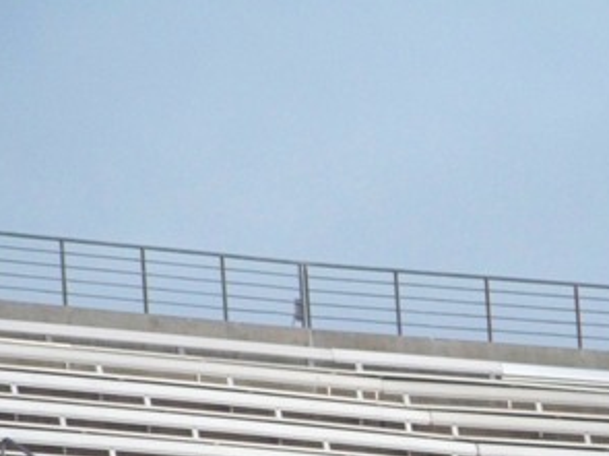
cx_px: 330
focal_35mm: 733
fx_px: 12890
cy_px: 370
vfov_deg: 2.0
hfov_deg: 2.7
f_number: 4.8
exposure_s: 1/80
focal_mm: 70.2
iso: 800
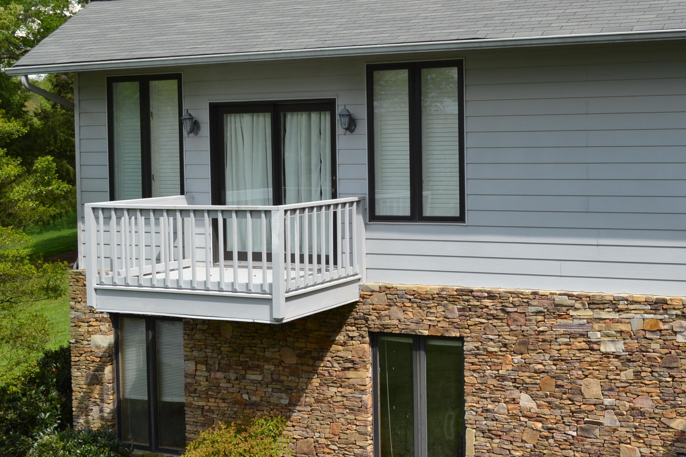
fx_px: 1010
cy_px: 184
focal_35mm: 53
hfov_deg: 37.2
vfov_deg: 25.5
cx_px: 444
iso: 100
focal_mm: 24
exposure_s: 1/250
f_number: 8
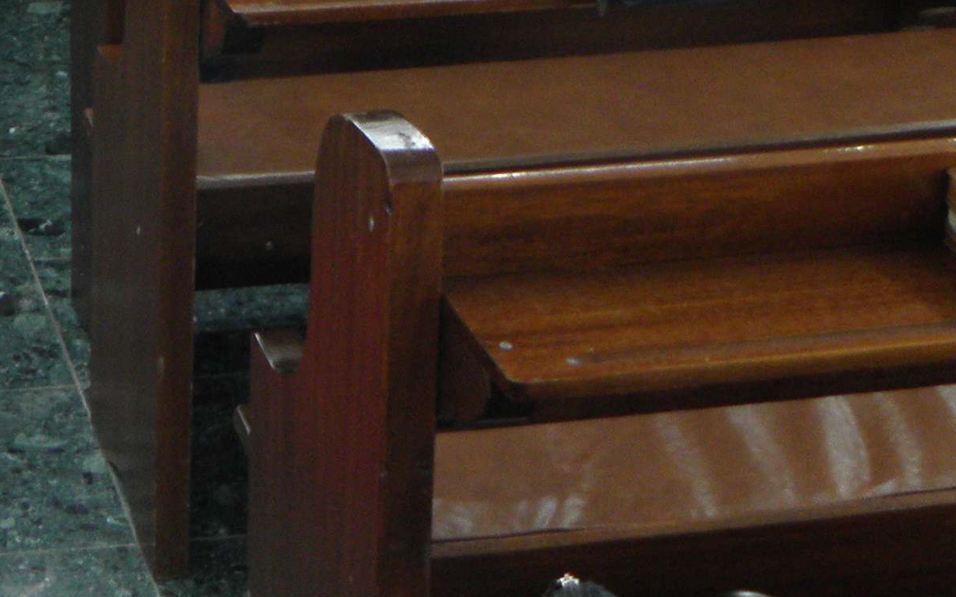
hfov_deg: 21.4
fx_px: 2371
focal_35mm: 91
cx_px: -149
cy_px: -571
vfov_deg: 12.7
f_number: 2.8
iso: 125
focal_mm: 4.6
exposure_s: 1/10
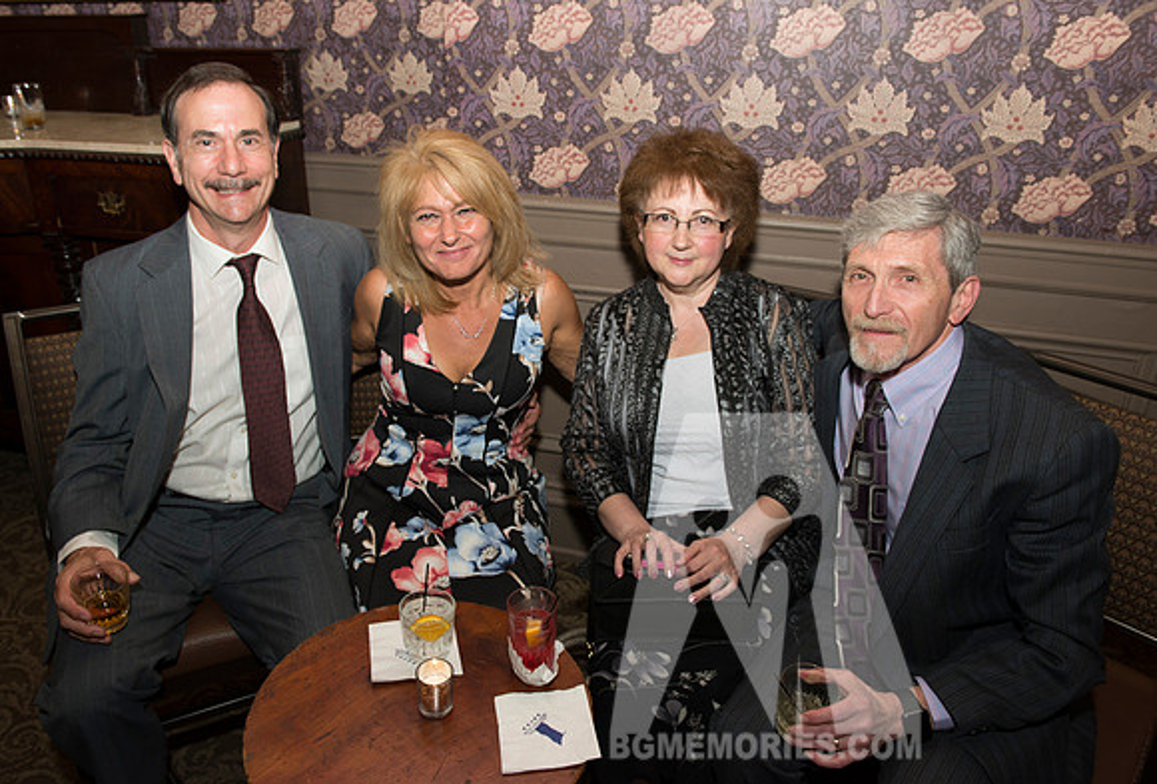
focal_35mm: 26
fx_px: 836
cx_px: 566
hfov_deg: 69.4
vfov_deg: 50.2
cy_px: 379
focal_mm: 24
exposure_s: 1/80
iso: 1000
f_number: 5.6
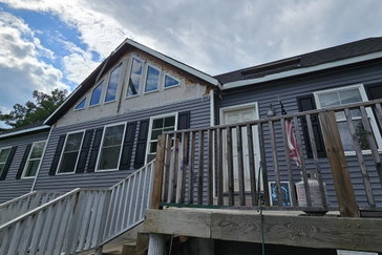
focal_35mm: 19
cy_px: 102
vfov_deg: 64.0
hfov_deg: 86.7
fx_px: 202
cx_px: 207
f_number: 2.2
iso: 50
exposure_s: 1/3291
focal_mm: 2.2
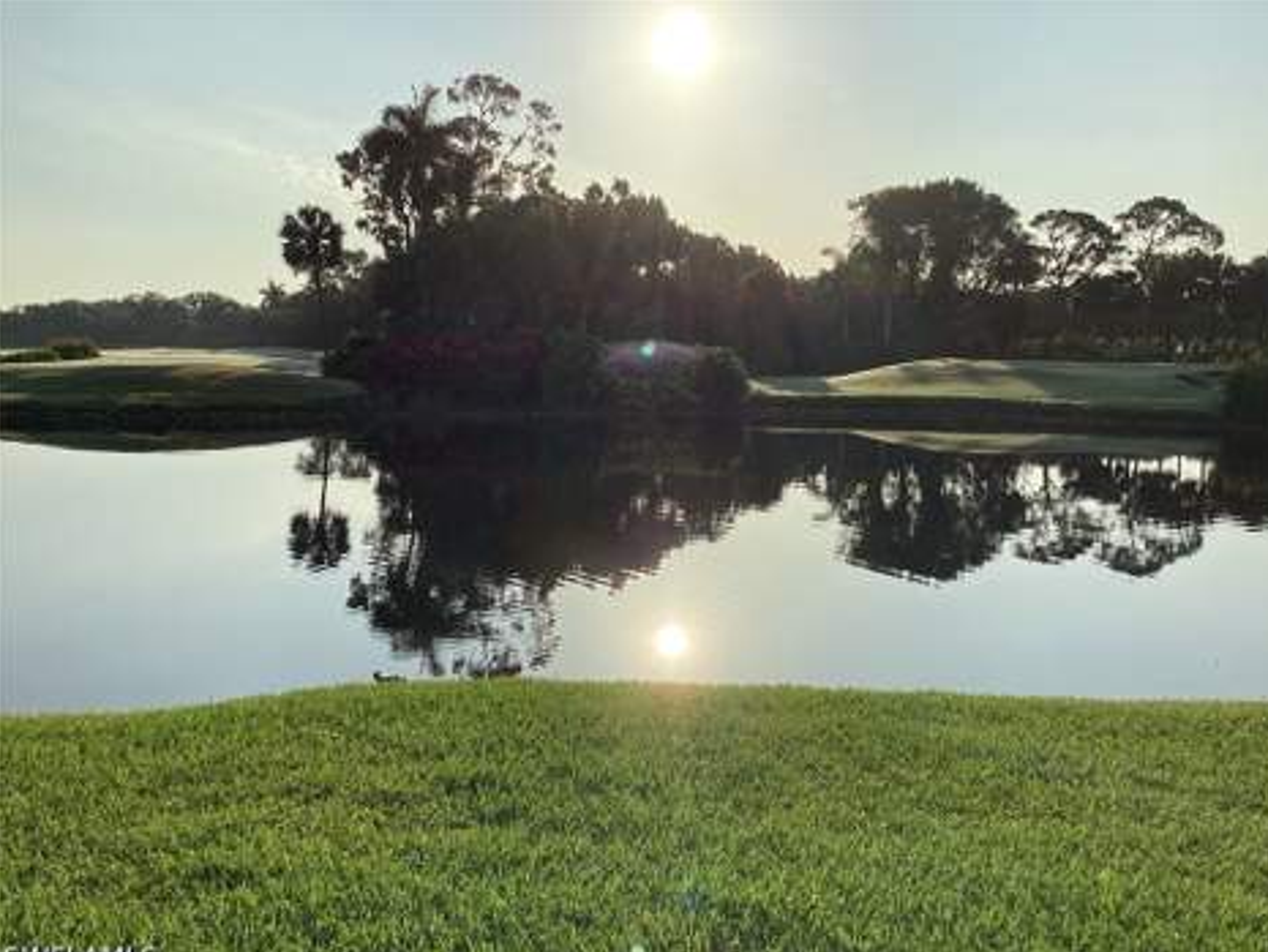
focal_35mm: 32
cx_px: 652
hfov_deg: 56.8
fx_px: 1172
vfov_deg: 44.2
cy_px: 488
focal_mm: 3.3
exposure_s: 1/3135
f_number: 2.4
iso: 25
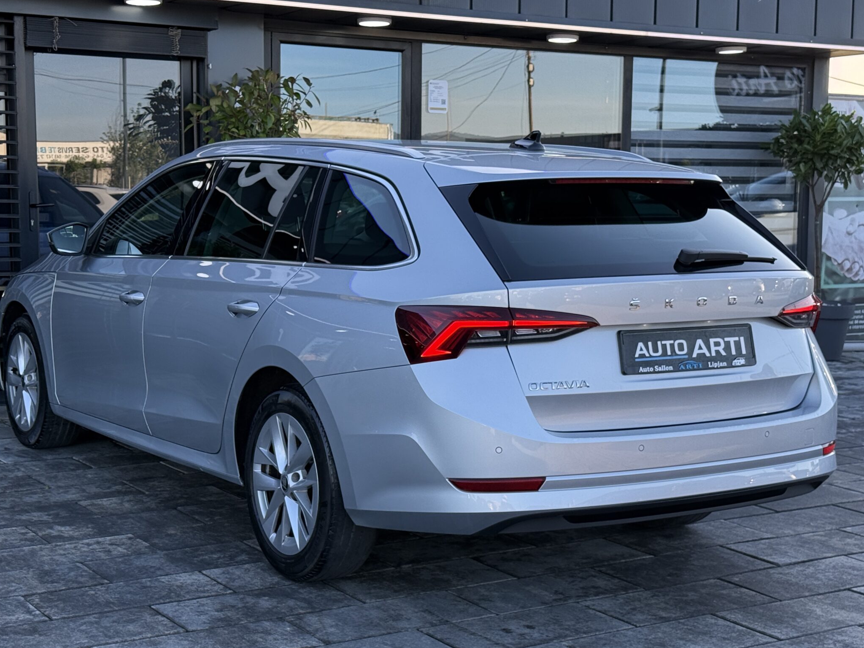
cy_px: 369
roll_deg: -0.8
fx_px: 1498
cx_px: 426
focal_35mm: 60
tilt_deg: -5.3
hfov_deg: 32.2
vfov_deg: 24.4
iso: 100
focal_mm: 6.76
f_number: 1.78
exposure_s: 1/802
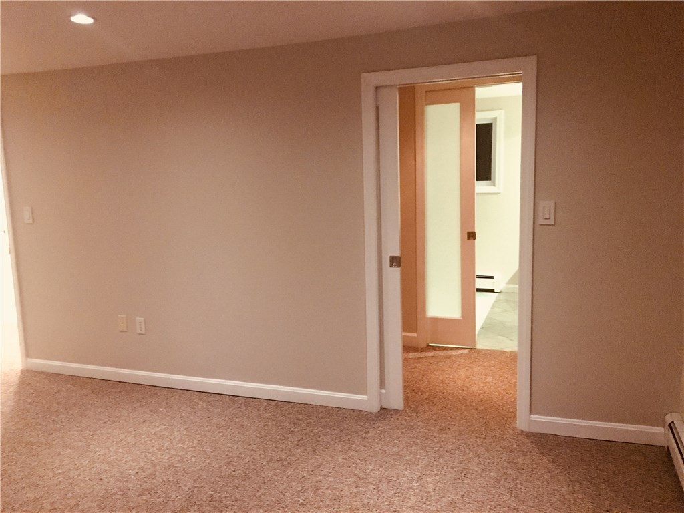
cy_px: 256
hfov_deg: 61.7
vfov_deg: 48.2
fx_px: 573
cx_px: 342
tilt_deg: -8.3
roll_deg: +1.4
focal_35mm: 29
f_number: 2.2
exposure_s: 1/17
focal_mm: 4.15
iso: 320
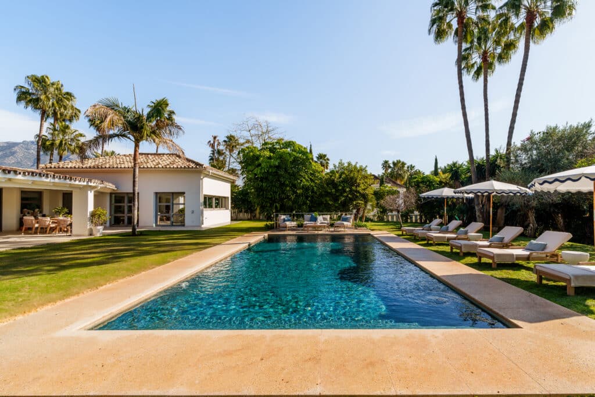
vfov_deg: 81.2
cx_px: 298
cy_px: 198
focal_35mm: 14
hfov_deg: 104.2
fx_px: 231
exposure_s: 1/200
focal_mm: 14
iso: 100
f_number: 8
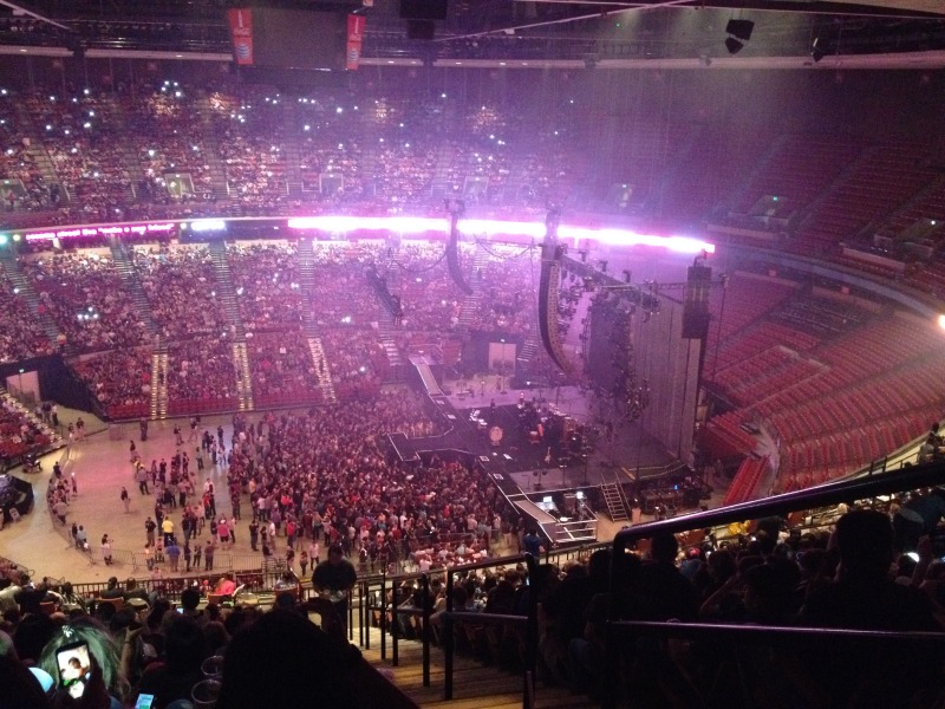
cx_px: 472
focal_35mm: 35
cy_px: 354
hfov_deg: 52.6
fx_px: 955
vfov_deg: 40.7
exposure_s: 1/15
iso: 800
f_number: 2.4
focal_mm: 4.28
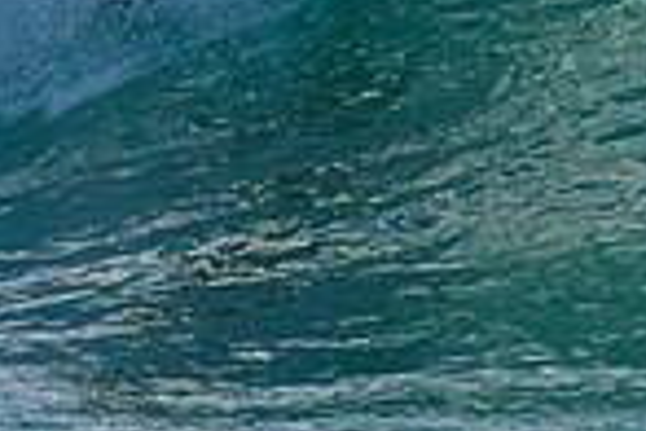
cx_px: 132
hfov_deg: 1.0
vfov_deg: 0.7
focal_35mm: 1975
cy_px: -235
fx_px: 35438
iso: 160
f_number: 5.6
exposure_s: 1/2000
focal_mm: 500
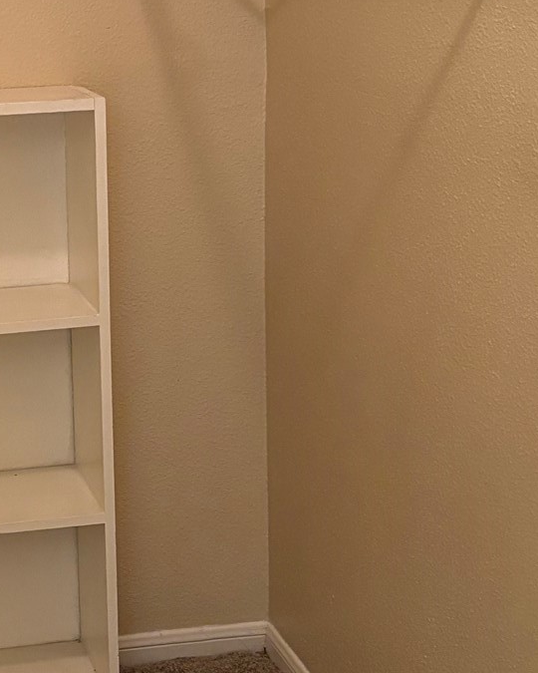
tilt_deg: -15.5
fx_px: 1533
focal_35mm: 77
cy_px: 338
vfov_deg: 24.7
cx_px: 56
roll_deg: +1.3
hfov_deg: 19.6
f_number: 1.6
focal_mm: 5.96
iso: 640
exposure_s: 1/40
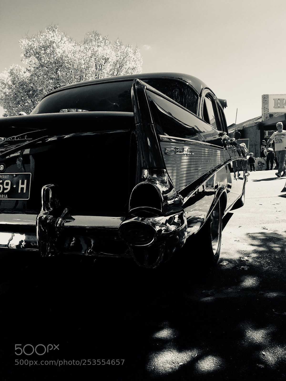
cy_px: 190
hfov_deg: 48.2
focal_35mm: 29
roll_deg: +1.4
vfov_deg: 61.7
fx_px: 319
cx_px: 143
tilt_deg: -2.9
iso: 25
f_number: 2.2
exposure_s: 1/836
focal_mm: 4.15
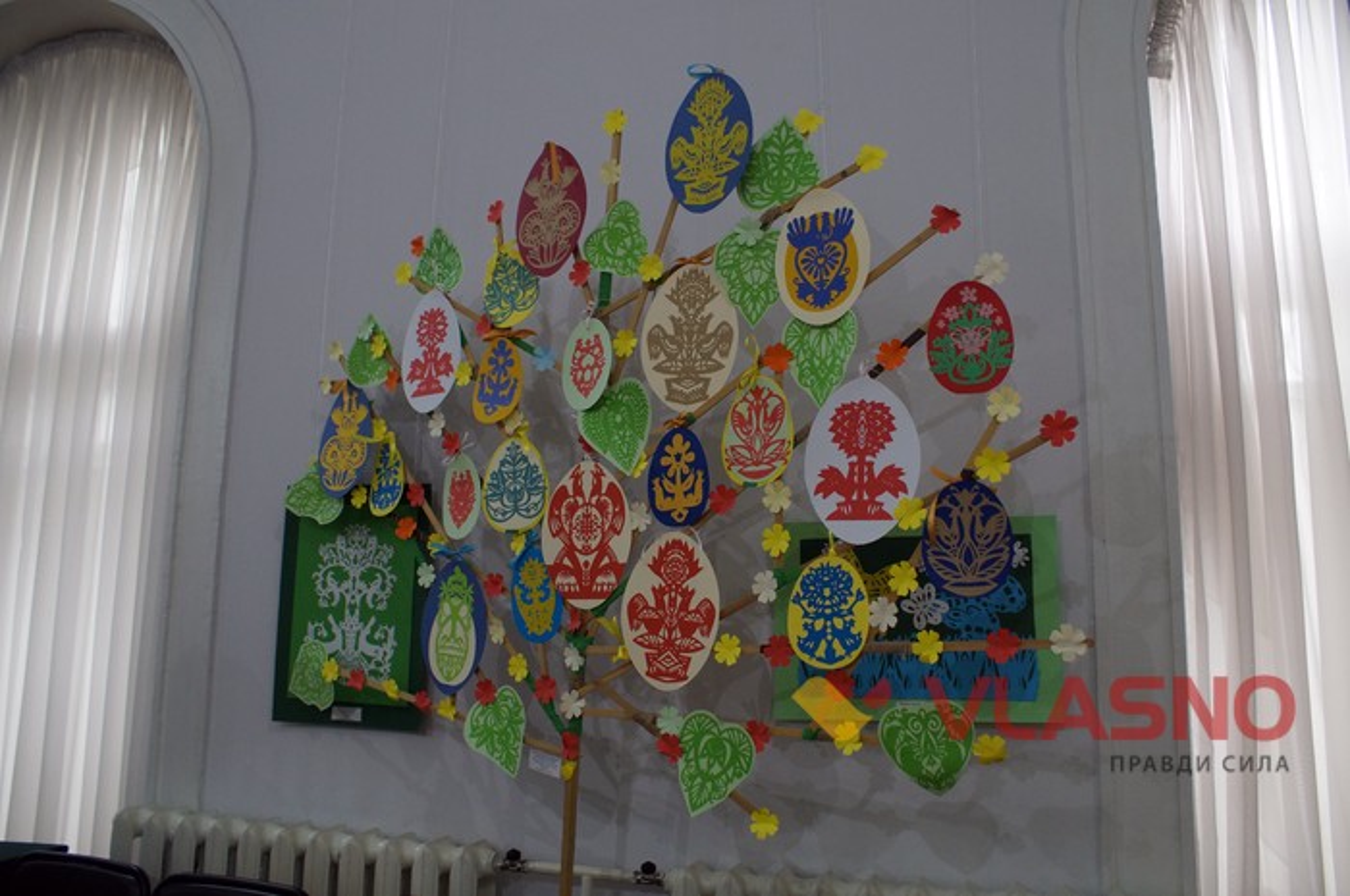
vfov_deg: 43.5
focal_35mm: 30
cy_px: 448
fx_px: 1124
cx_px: 675
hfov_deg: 62.0
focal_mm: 20
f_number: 4
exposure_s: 1/60
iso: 800
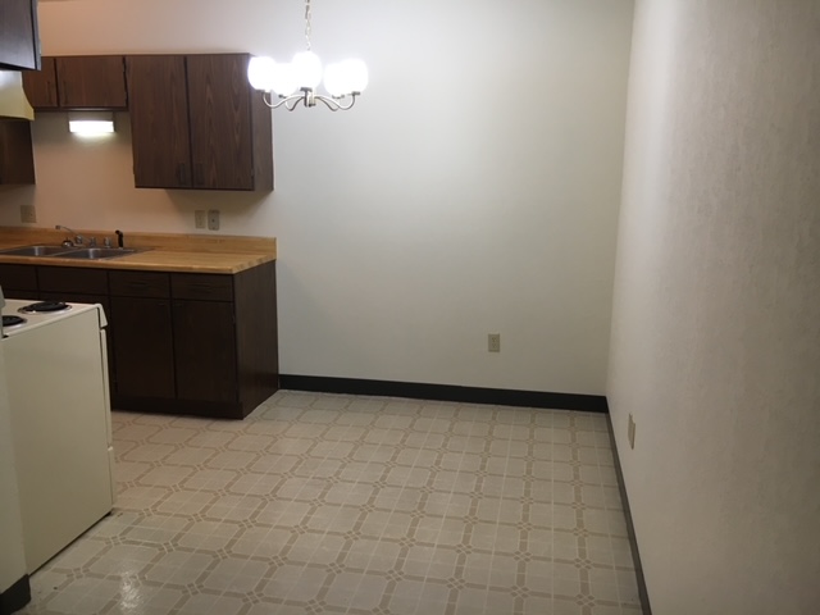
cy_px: 308
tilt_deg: -10.8
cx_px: 410
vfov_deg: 48.2
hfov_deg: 61.7
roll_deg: -0.8
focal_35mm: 29
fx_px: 687
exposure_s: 1/30
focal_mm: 4.15
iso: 50
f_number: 2.2
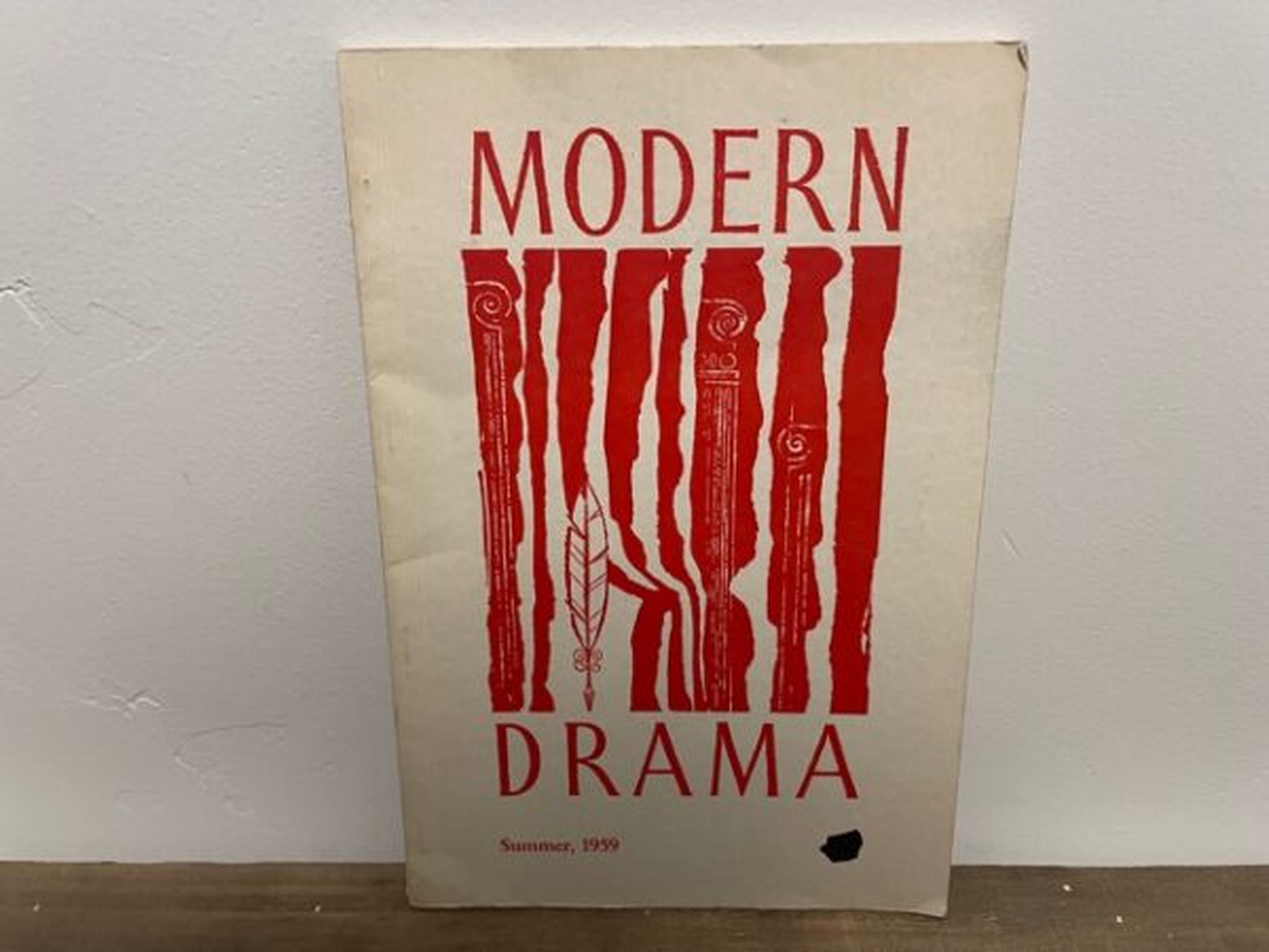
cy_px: 476
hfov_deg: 67.3
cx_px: 634
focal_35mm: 26
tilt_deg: -25.9
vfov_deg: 53.1
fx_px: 953
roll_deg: +1.3
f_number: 1.6
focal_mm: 4.2
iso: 250
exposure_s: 1/60
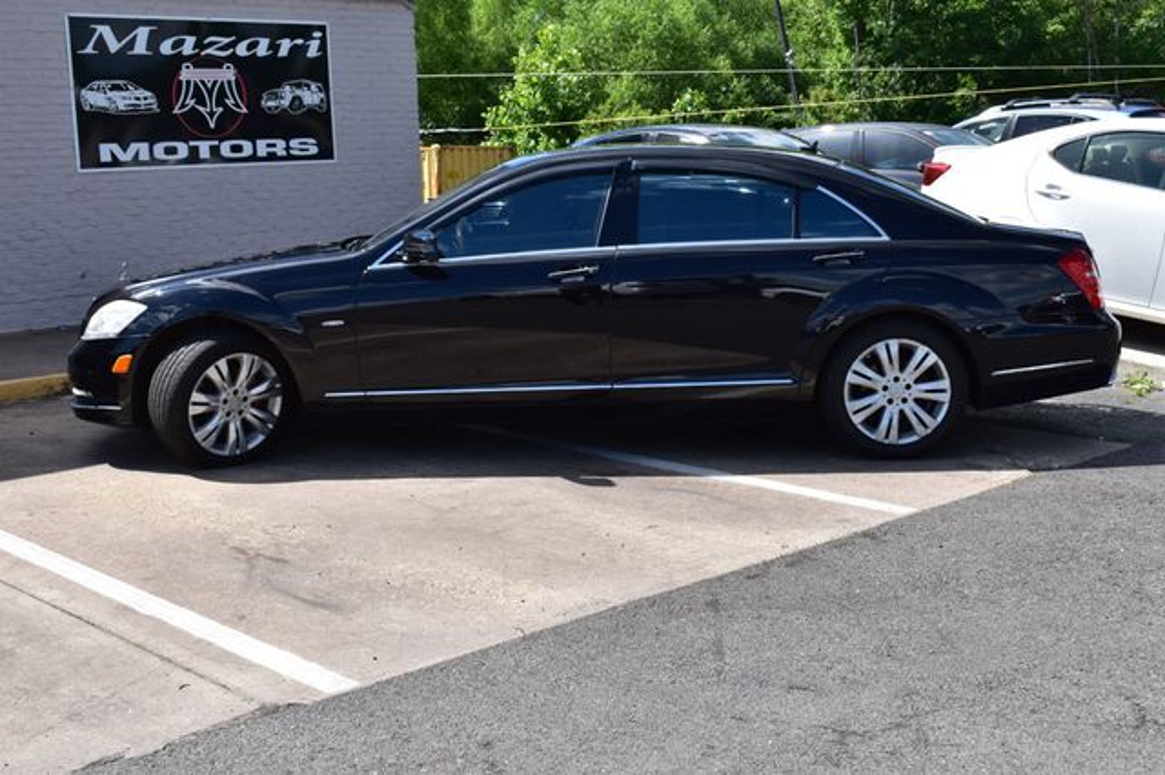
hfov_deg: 42.3
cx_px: 582
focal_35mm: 46
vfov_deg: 28.9
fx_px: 1504
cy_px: 388
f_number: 11
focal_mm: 31
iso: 400
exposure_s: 1/500
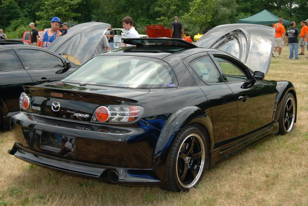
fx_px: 411
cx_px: 154
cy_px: 103
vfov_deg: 28.1
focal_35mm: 48
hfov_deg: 41.1
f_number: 7.1
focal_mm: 32
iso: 100
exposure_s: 1/200
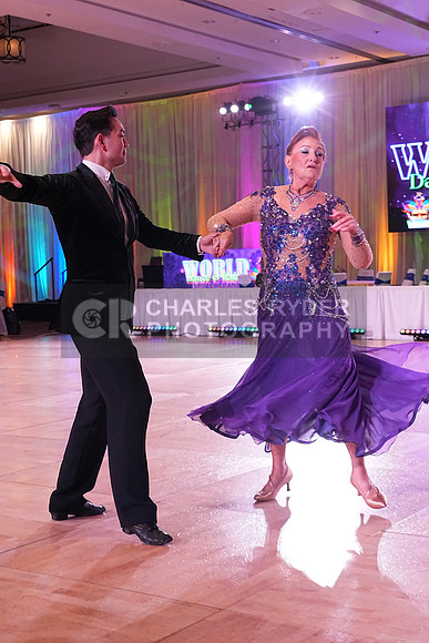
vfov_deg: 35.0
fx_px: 1018
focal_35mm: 57
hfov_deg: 23.8
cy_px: 322
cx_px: 214
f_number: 6.3
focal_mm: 38
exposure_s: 1/250
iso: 3200
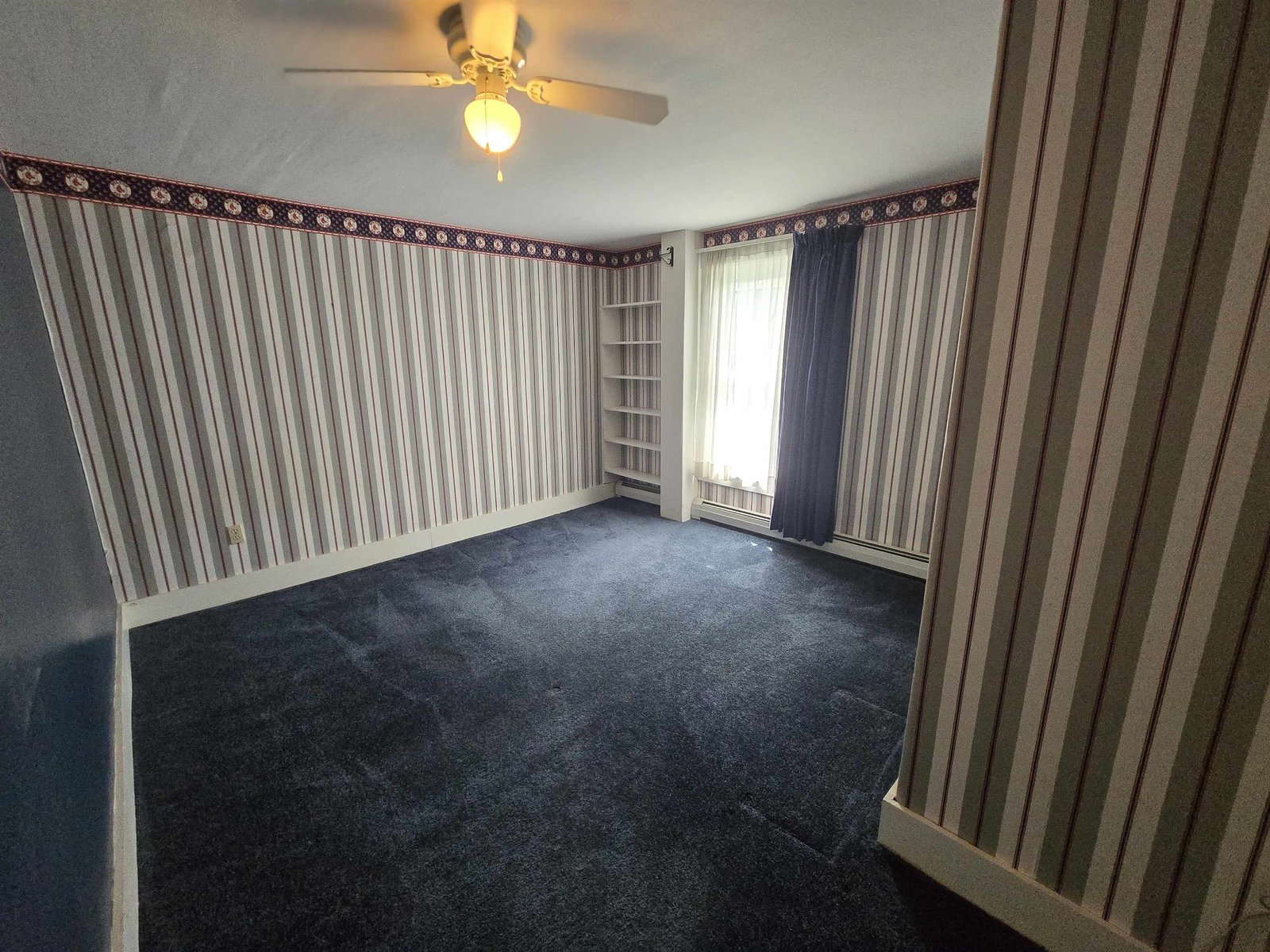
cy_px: 476
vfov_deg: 89.9
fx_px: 477
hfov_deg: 106.2
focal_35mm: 13
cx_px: 635
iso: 640
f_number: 2.2
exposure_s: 1/100
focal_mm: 2.2
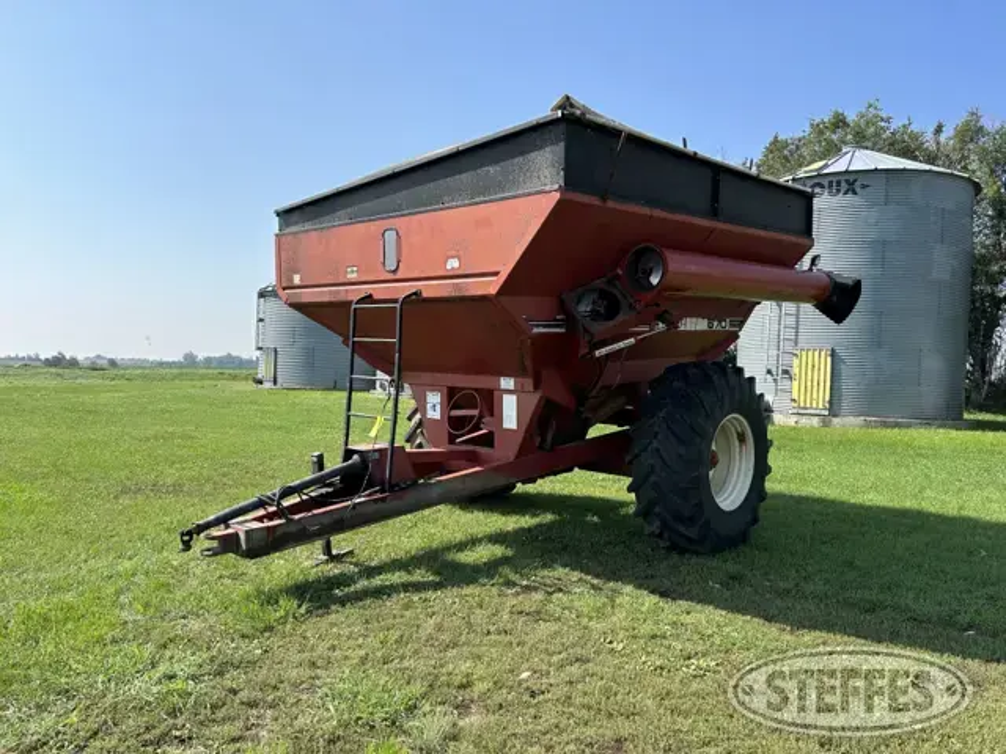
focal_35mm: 26
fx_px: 756
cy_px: 377
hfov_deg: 67.3
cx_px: 503
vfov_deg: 53.1
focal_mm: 5.7
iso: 50
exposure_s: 1/2841
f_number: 1.5
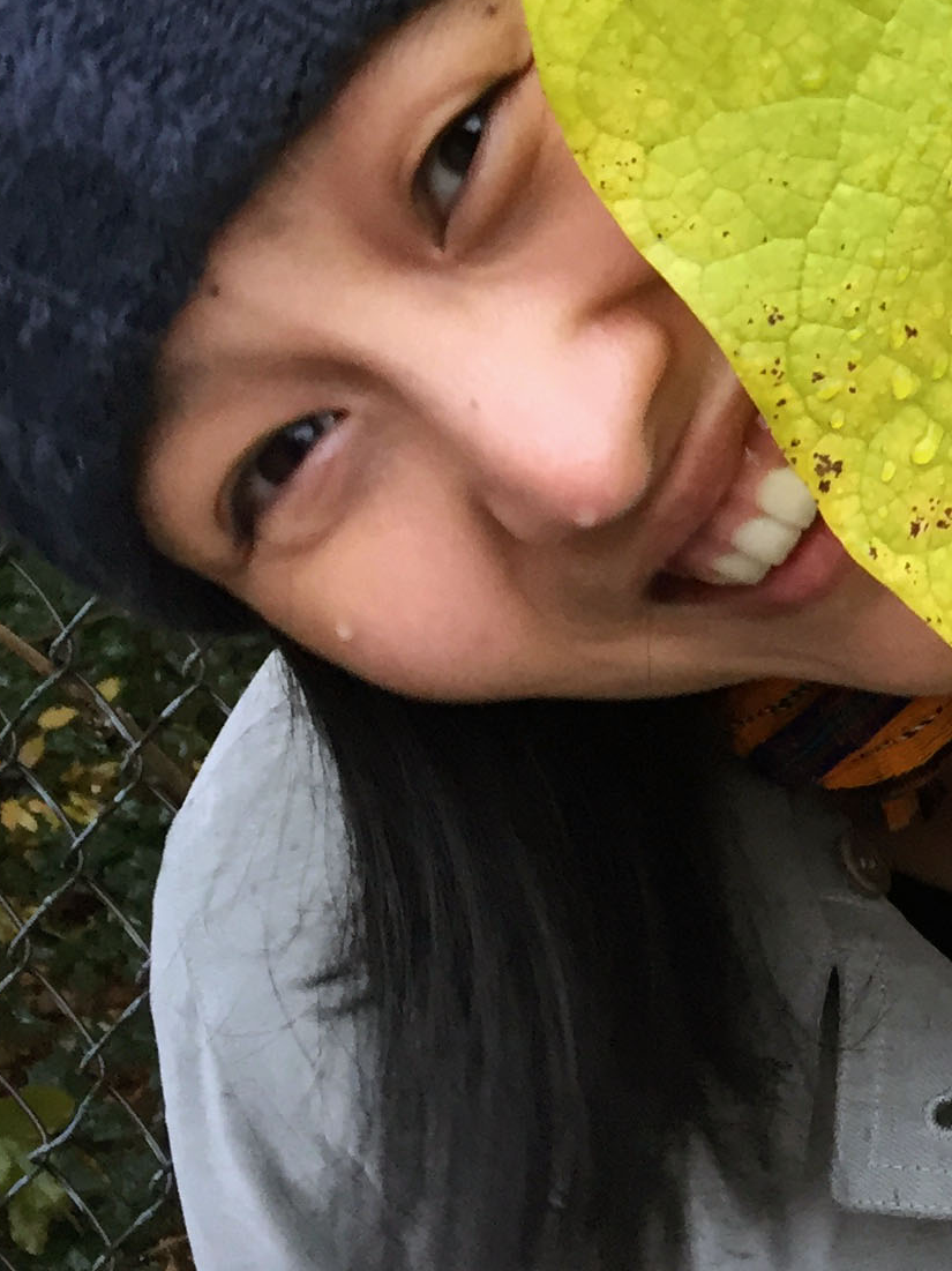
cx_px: 1321
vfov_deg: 21.9
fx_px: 3155
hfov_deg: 16.0
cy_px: -31
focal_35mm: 86
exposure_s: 1/30
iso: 64
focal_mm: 4.15
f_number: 2.2
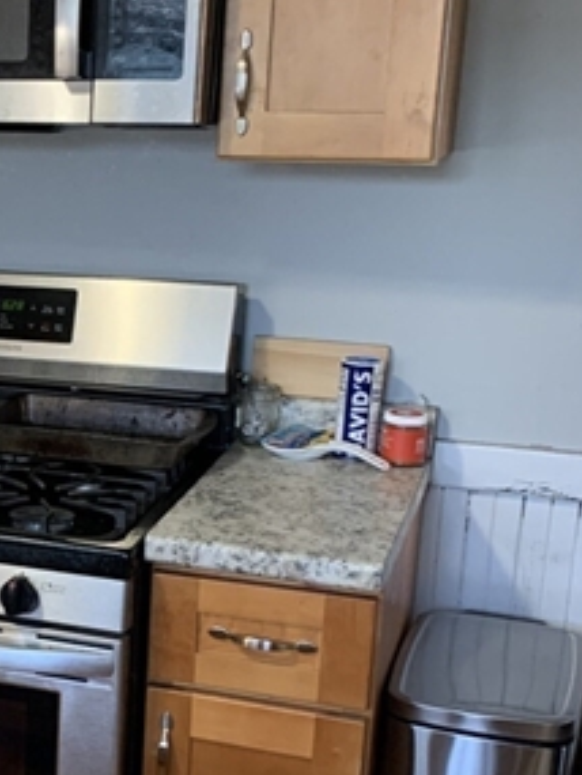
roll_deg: +1.0
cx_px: -155
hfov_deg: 19.5
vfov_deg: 27.6
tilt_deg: -14.9
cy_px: 519
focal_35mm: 70
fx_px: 1568
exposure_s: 1/60
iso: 250
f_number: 1.8
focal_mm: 4.25
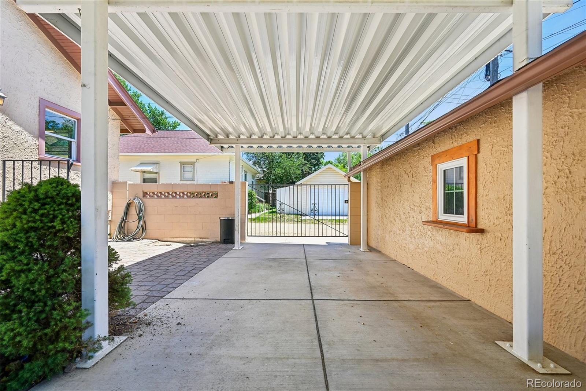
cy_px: 196
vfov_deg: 81.2
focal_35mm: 14
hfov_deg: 104.3
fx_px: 228
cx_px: 293
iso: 64
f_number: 10
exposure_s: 1/40
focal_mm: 14
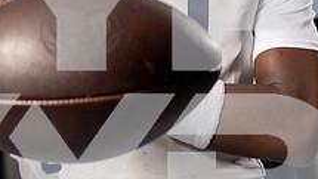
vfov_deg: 9.0
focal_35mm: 133
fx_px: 1122
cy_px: -14
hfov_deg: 16.1
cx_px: 143
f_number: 5.6
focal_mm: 46
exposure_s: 1/250
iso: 500
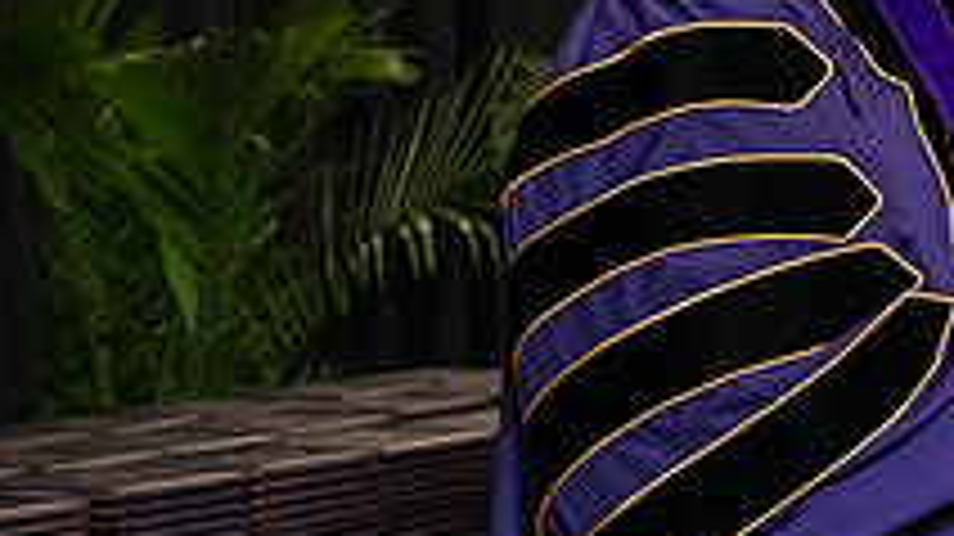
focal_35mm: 172
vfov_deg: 7.0
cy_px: 178
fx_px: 4349
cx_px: 1251
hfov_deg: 12.1
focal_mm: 60
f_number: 5
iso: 2500
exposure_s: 1/200
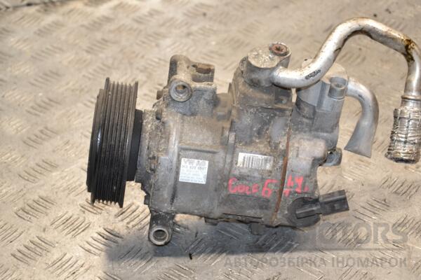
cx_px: 210
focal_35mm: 93
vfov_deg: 14.7
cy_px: 140
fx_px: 1087
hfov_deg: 21.9
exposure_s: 1/100
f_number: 5.3
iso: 800
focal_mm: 62
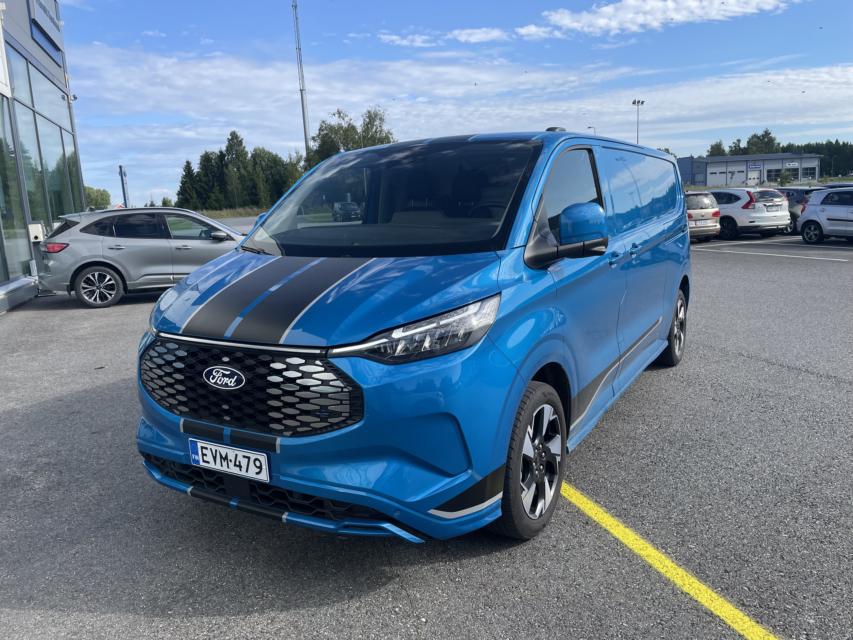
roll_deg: +3.3
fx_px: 641
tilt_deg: -9.7
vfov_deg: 53.1
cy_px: 320
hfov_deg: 67.3
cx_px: 426
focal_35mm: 26
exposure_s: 1/2212
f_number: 1.6
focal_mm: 4.2
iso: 32
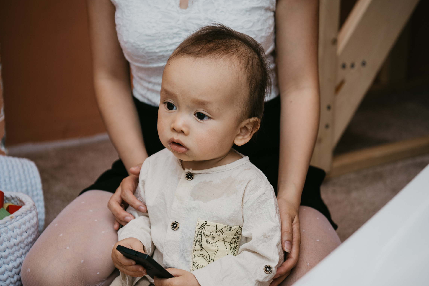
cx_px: 223
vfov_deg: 18.9
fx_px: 858
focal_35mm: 72
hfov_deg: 28.1
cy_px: 157
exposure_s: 1/160
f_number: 3.5
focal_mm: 65
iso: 100
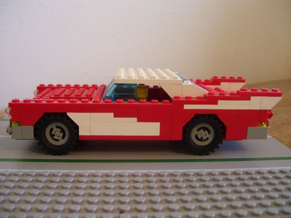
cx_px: 146
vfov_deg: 38.7
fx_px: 311
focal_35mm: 37
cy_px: 109
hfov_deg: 50.1
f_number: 2.7
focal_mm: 6
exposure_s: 1/8
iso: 160
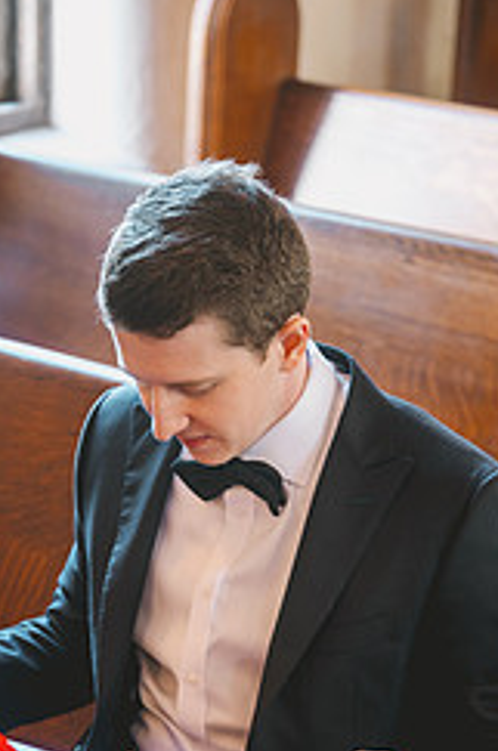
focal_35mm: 115
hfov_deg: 11.9
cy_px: 637
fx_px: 2396
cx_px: 209
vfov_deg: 17.6
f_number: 2.8
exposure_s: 1/30
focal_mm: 62
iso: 250
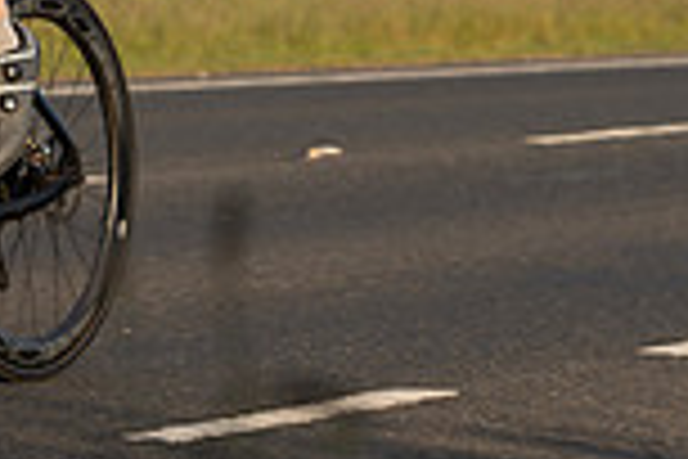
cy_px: -133
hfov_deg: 7.4
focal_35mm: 276
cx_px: -220
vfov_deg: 5.0
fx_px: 5274
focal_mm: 73
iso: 125
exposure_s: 1/640
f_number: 4
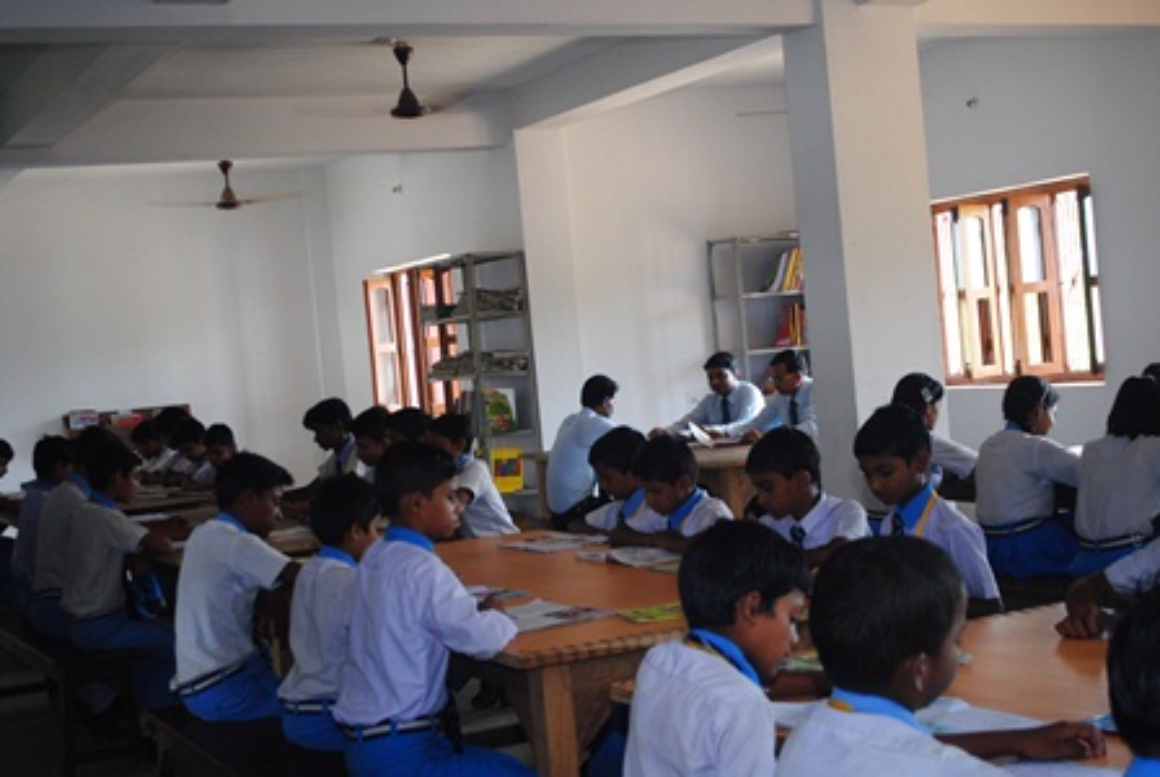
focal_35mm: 54
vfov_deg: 25.1
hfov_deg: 36.8
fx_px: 1742
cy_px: 388
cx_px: 580
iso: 400
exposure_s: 1/15
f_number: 5
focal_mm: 36
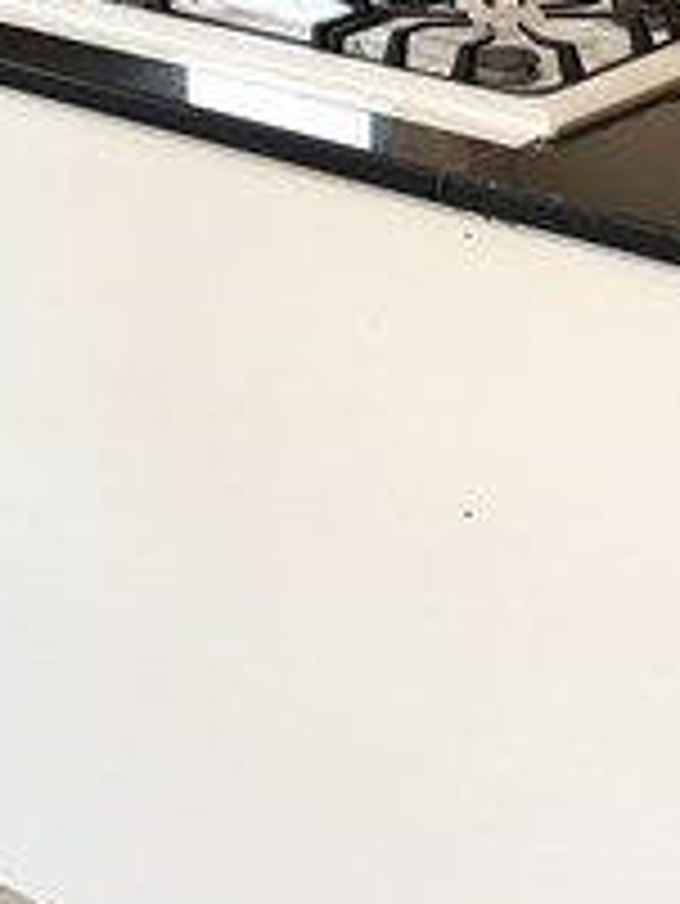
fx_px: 2800
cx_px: 387
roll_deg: +0.1
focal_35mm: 107
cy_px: 18
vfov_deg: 18.0
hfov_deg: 13.8
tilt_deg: -14.2
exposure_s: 1/30
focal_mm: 3.99
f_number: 1.8
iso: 32
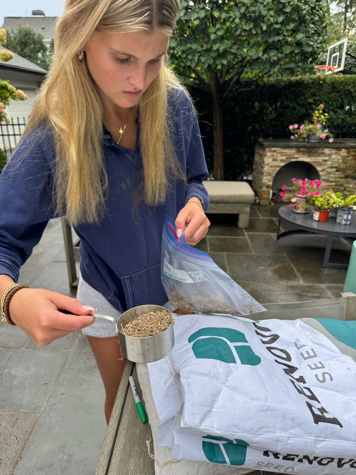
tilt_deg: -21.8
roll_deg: +2.2
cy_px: 238
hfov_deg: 56.8
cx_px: 178
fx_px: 329
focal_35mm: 24
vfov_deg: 71.6
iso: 80
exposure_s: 1/470
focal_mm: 6.76
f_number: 1.78
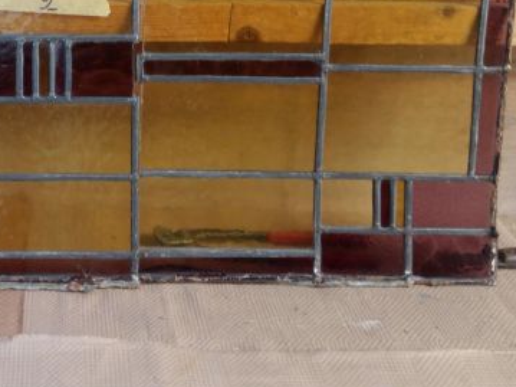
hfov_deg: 43.9
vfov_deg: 35.9
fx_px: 581
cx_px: 56
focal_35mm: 39
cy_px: 94
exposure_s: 1/33.3
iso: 221
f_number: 2
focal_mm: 3.52
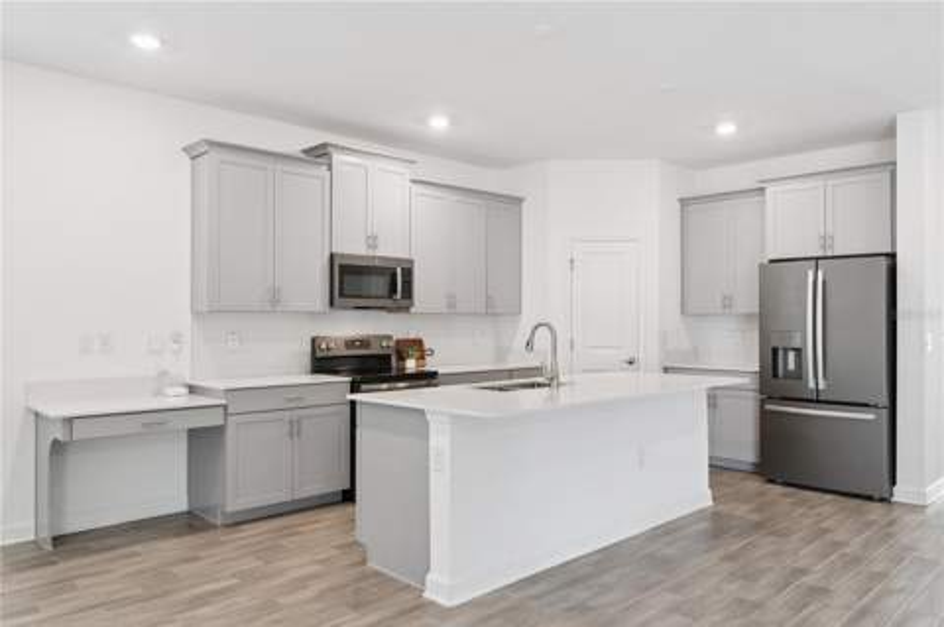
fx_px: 648
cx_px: 472
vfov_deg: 51.6
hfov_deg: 72.1
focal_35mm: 25
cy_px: 314
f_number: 9
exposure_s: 1/13
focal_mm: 16.5
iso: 400
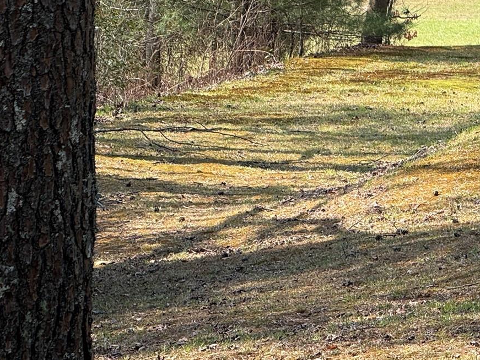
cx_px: 526
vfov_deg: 5.3
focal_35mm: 282
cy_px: 84
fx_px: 3912
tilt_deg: -6.5
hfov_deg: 7.0
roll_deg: -3.6
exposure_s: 1/318
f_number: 2.8
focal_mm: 15.66
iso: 50
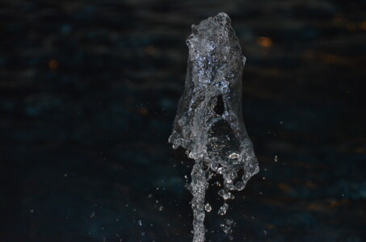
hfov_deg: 6.9
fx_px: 3044
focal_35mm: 300
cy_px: 121
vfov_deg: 4.6
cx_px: 183
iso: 3200
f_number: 5.6
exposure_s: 1/60
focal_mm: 200
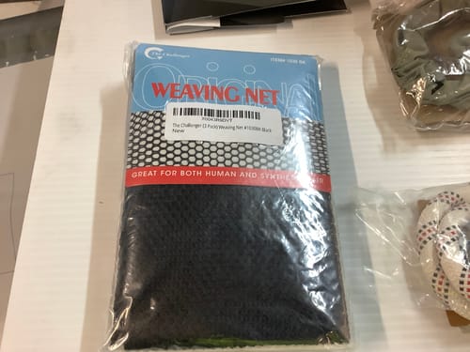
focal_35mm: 31
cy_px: 176
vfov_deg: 45.4
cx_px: 235
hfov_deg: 58.4
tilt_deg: -63.0
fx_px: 421
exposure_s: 1/50
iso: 200
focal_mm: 3.3
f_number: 2.4
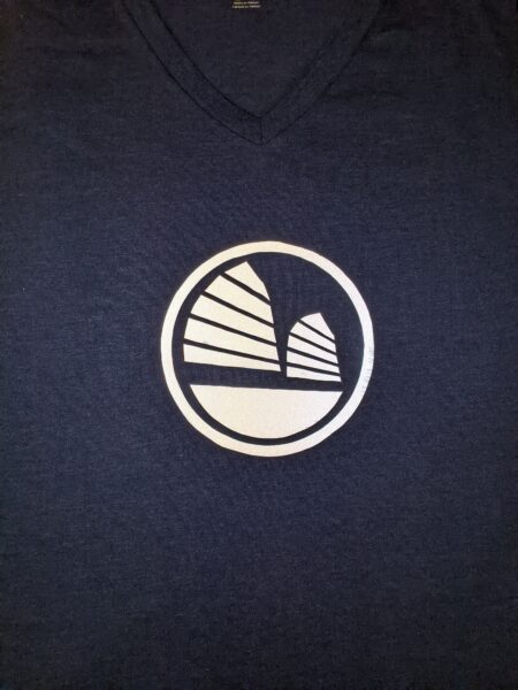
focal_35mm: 27
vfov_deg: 65.3
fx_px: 539
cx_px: 259
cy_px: 345
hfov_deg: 51.4
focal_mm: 4.44
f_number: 1.8
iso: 56
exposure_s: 1/185
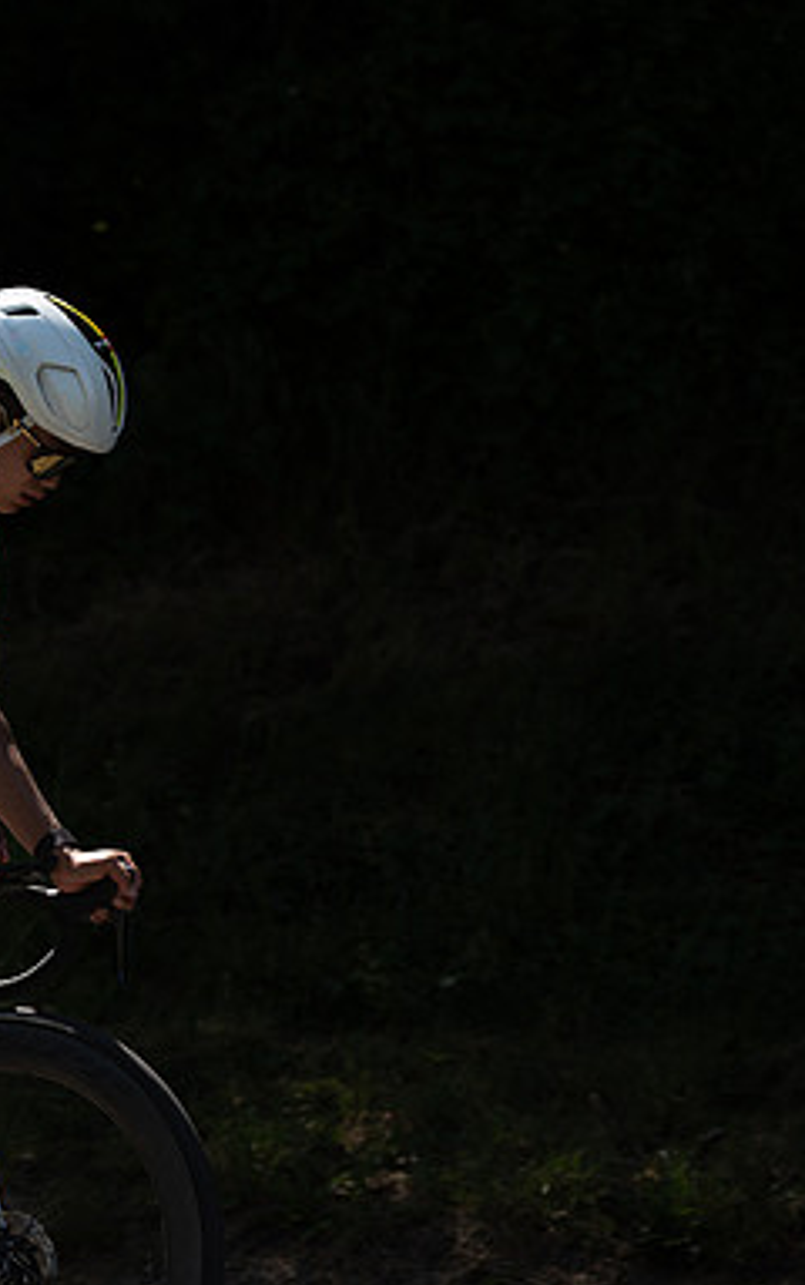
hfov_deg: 8.0
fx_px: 5676
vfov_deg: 12.9
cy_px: 646
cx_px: -117
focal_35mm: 162
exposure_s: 1/1000
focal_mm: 105
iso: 100
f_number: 4.5
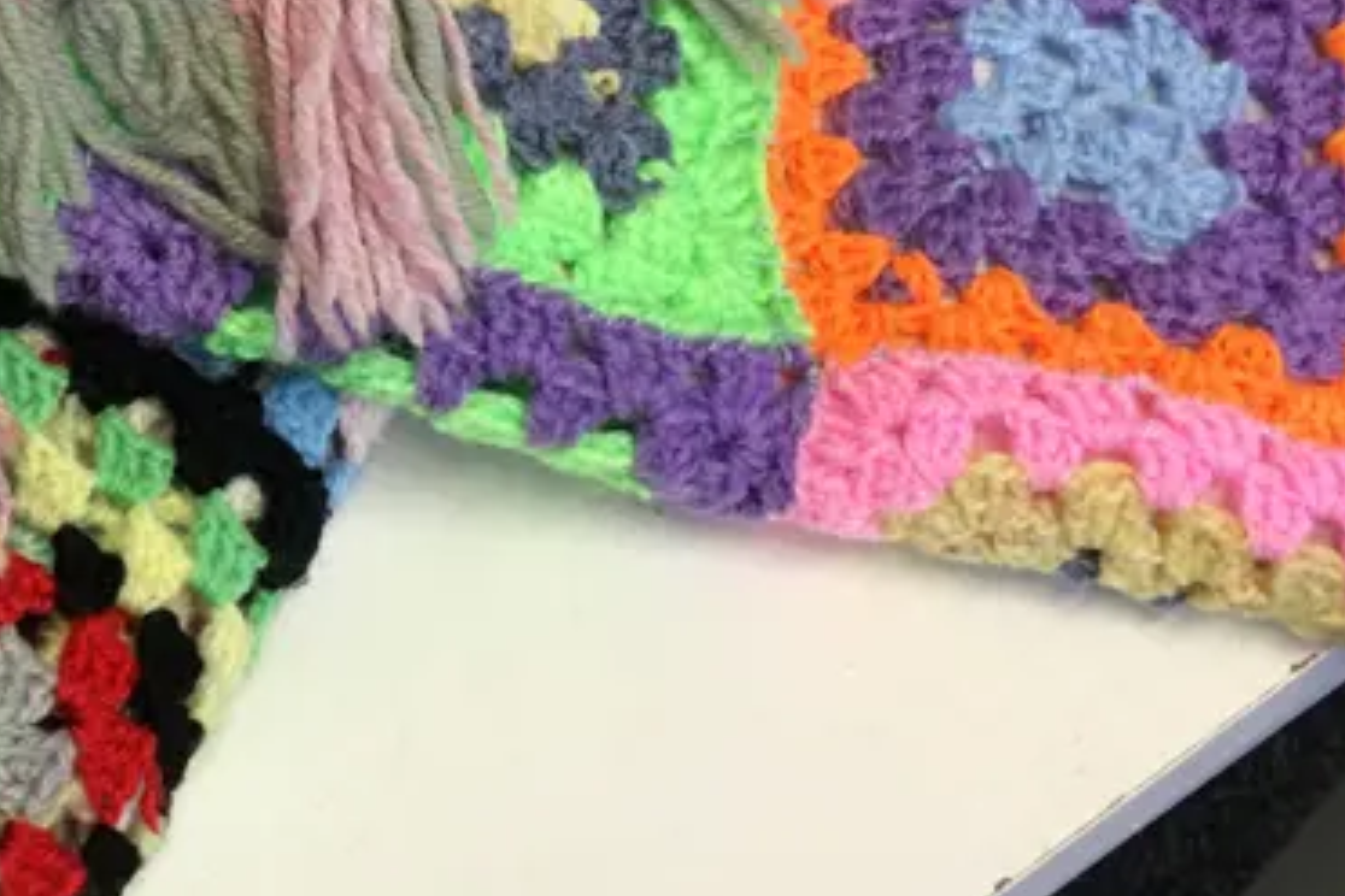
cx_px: -29
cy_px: -188
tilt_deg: -47.4
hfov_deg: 23.4
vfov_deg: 15.8
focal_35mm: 83
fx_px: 3101
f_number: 2.2
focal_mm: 4.15
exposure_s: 1/33
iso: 50
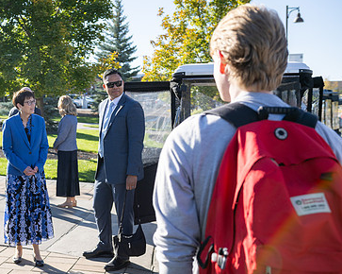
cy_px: 135
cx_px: 74
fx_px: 516
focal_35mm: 51
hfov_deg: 35.6
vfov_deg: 29.7
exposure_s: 1/640
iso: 100
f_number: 4
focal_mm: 34
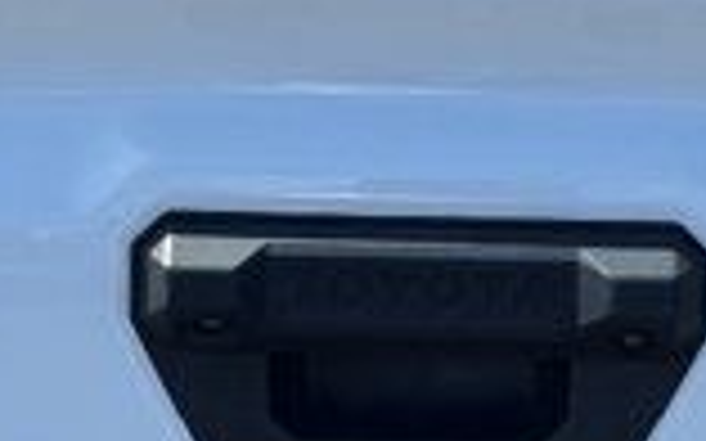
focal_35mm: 166
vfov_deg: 7.8
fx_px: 3193
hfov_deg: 12.6
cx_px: 445
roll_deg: -1.4
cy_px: 495
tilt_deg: -10.8
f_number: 1.78
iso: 80
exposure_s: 1/3145
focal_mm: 6.76
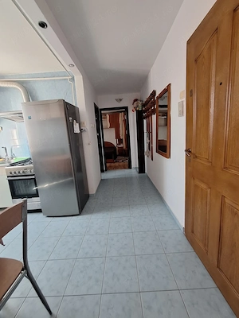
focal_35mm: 13
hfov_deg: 89.9
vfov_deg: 106.2
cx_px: 120
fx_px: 120
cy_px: 159
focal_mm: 1.74
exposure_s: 1/33
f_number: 2.2
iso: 160
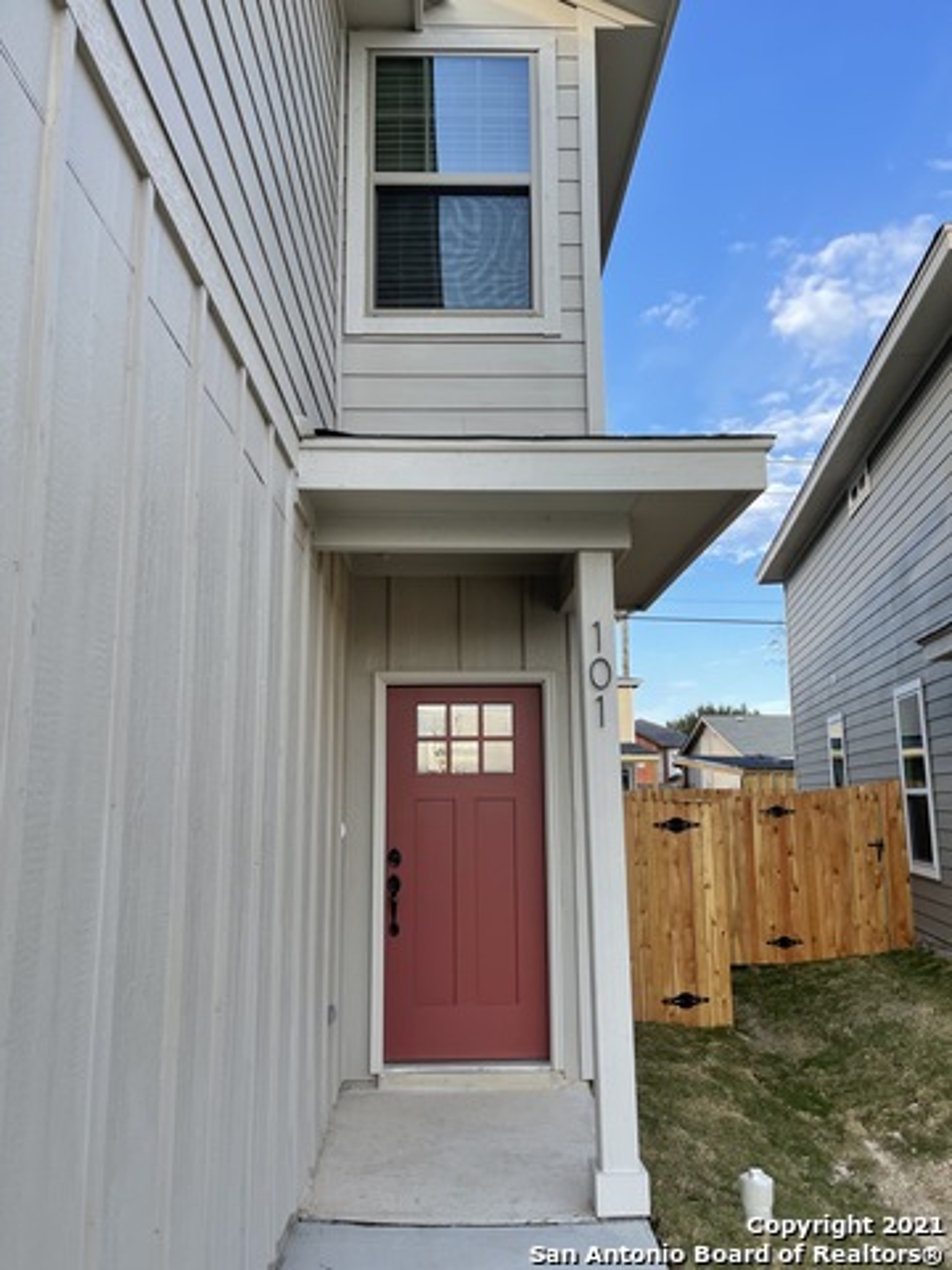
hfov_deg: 53.1
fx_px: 953
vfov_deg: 67.3
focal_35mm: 26
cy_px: 635
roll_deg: -0.4
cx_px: 476
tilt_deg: +8.7
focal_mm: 5.1
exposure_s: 1/938
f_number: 1.6
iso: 32
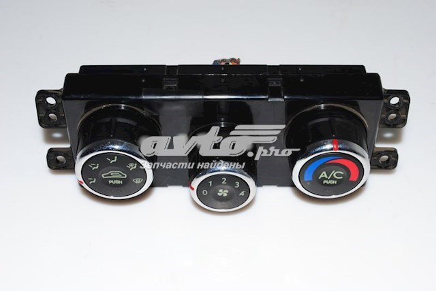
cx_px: 218
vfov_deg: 23.8
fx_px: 691
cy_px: 146
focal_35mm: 57
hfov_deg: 35.0
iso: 400
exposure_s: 1/200
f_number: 11
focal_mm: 38
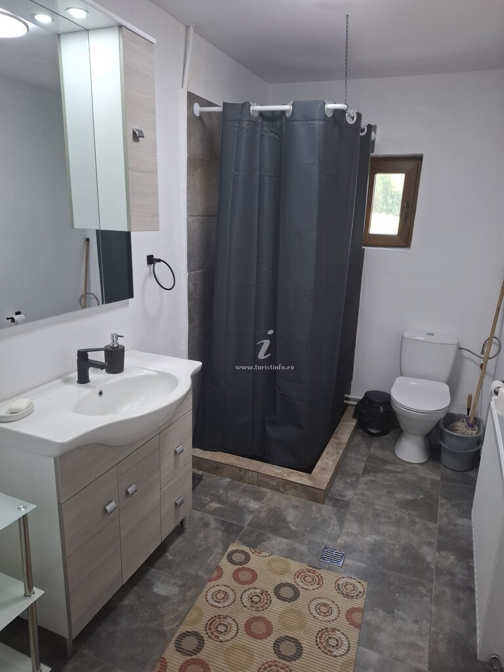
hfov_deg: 58.9
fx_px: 446
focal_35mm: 23
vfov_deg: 73.9
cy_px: 336
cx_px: 252
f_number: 1.8
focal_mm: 5.54
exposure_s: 1/100
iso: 200
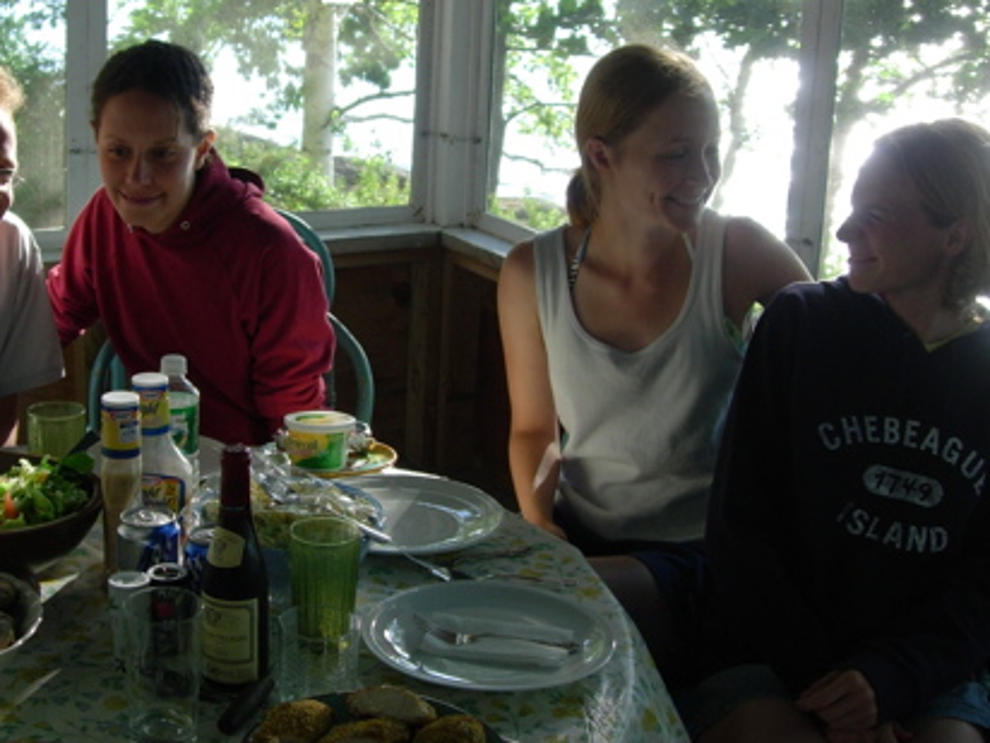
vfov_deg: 24.8
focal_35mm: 59
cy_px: 346
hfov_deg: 32.6
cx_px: 394
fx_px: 1687
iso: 64
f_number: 2.8
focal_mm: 7.8
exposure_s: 1/166
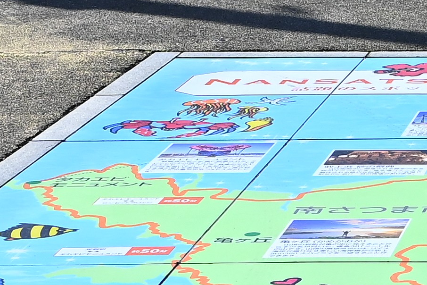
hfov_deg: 10.5
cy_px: 241
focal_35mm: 179
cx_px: 856
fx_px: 2123
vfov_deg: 7.7
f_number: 7.1
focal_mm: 20
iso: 320
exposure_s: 1/1000
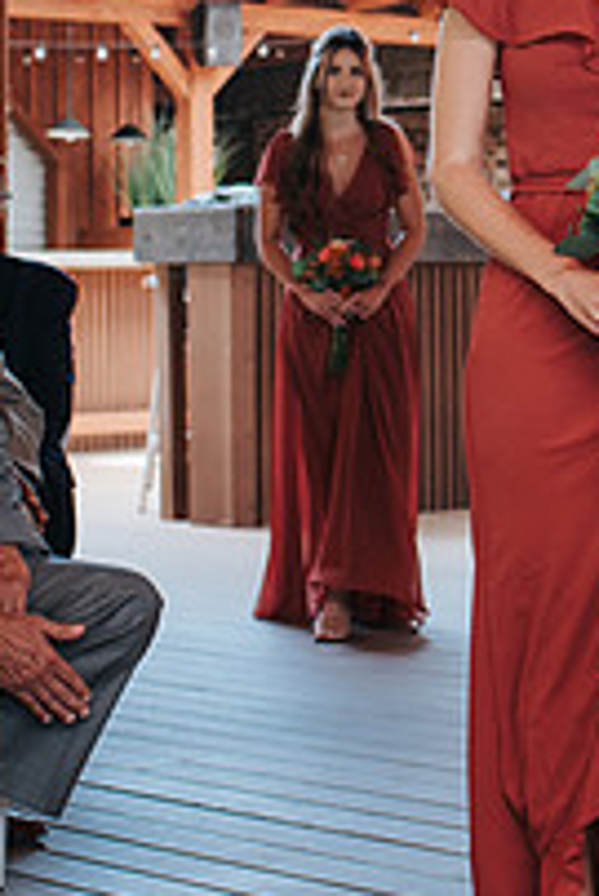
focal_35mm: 117
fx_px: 2915
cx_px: 646
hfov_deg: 11.6
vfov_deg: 17.3
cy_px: 160
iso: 200
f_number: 3.2
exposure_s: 1/125
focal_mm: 35
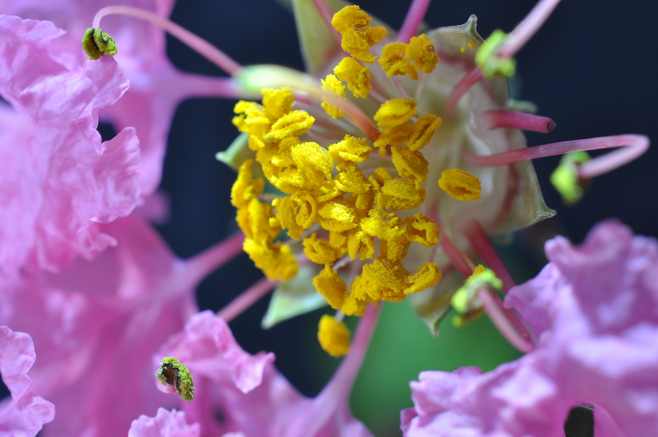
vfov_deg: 22.6
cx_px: 329
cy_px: 218
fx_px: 1095
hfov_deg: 33.4
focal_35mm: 60
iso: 200
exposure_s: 2
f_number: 18
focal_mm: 40
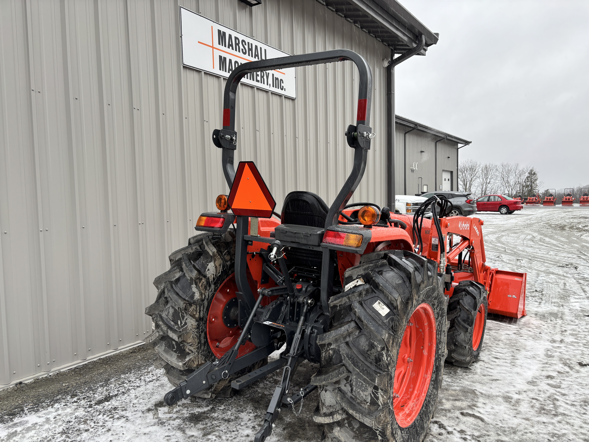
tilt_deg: -2.3
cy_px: 221
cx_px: 294
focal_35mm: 26
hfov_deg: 67.3
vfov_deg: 53.1
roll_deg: +0.7
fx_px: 442
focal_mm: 5.96
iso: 40
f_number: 1.6
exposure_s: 1/218
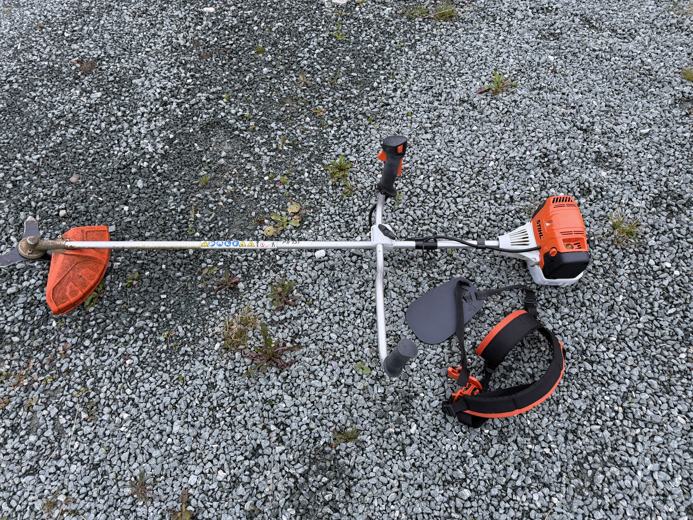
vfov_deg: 56.8
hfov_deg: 71.6
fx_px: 480
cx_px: 346
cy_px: 260
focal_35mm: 24
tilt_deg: -53.9
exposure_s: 1/62
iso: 200
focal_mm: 6.76
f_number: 1.78
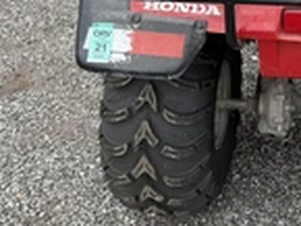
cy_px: -37
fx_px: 574
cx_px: 338
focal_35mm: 66
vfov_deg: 20.9
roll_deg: +1.0
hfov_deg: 26.8
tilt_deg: -21.5
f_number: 1.78
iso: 80
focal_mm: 6.76
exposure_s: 1/898
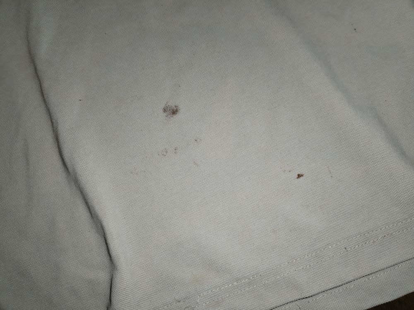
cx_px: 207
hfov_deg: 67.3
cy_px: 155
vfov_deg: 53.1
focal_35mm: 26
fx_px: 311
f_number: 1.8
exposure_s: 1/60
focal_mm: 4.75
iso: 330
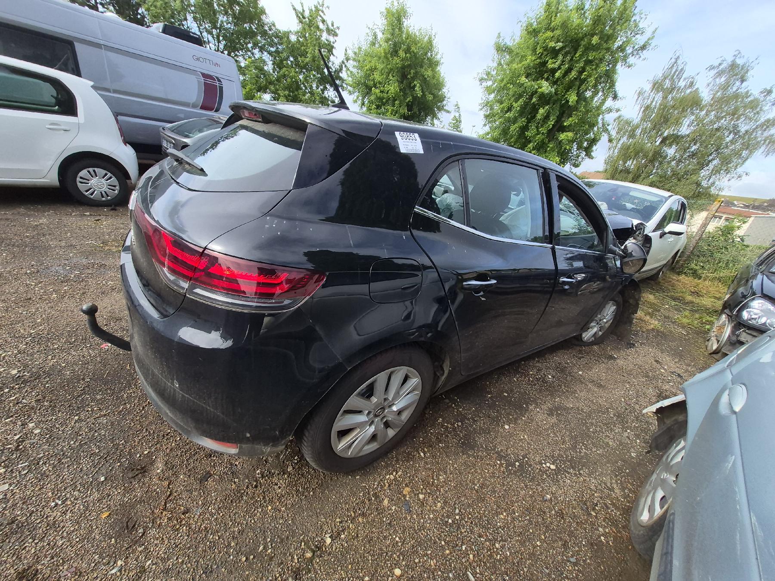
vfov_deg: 89.9
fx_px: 291
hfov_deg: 106.2
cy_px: 290
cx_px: 388
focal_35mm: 13
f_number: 2.2
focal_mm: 1.74
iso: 40
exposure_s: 1/909
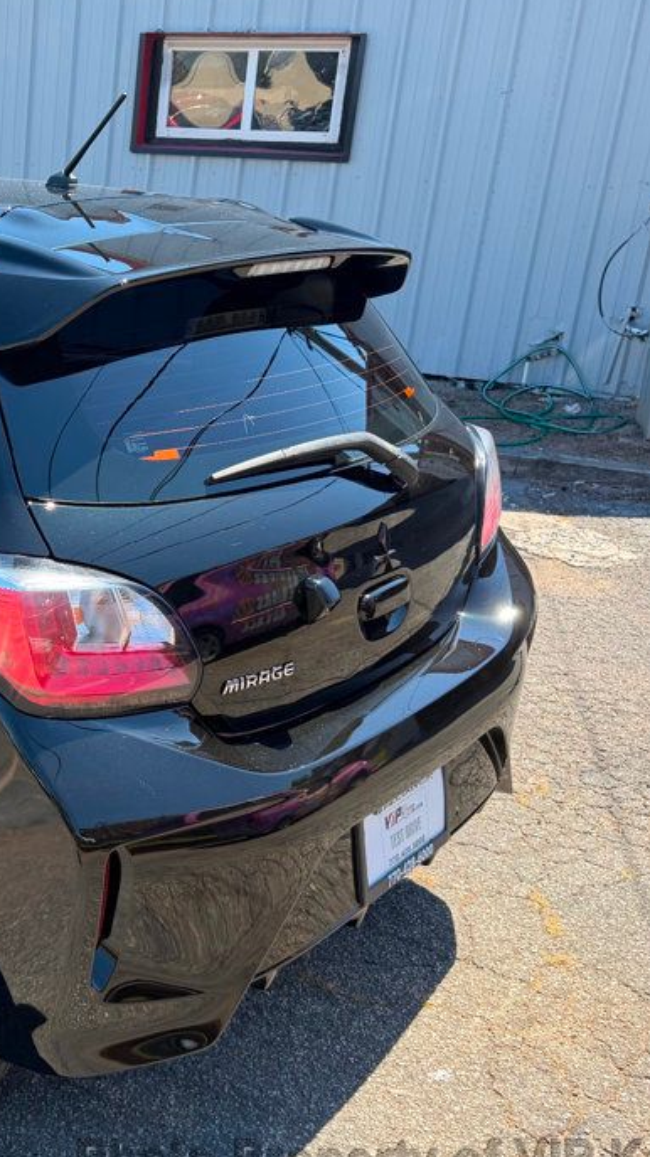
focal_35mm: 39
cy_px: 571
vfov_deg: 51.6
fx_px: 1196
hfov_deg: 27.9
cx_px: -52
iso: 100
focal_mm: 6.76
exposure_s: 1/1091
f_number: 1.78
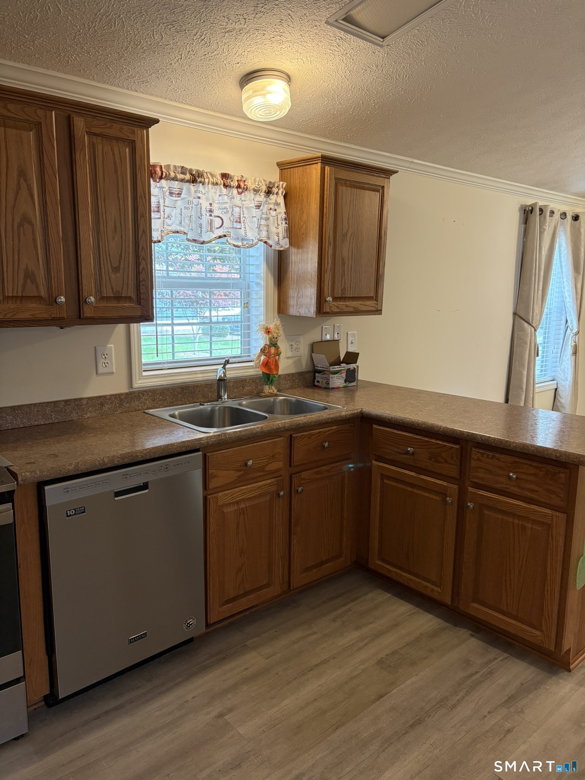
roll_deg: -1.5
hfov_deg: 53.1
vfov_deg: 67.3
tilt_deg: -8.6
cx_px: 292
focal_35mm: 26
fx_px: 586
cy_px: 390
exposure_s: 1/60
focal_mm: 5.96
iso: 160
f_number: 1.6
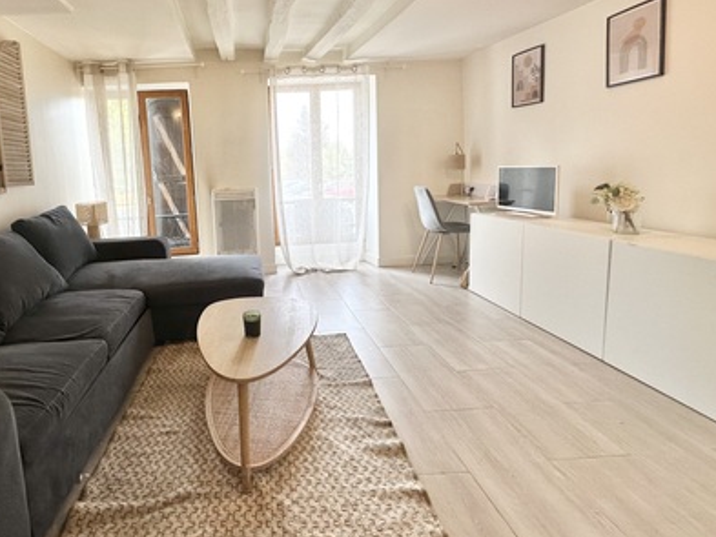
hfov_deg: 82.6
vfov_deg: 68.0
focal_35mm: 19
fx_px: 393
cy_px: 215
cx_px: 258
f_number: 2.2
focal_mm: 2.22
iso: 125
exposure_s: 1/100
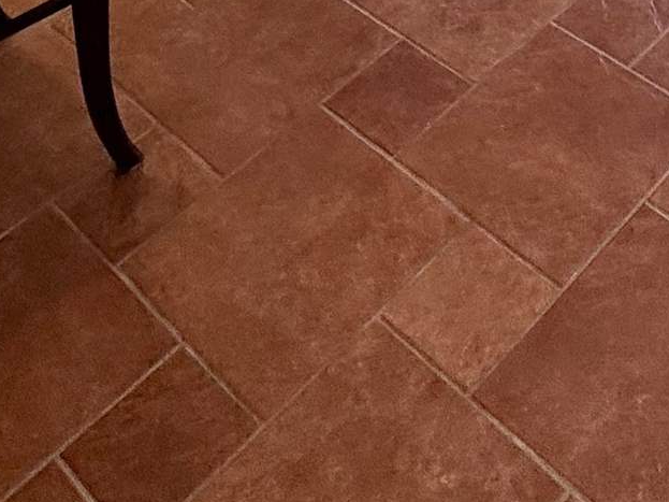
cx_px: 657
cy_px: -647
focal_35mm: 69
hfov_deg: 26.7
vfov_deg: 14.9
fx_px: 1333
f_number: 2.2
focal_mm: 2.22
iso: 64
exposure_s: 1/120
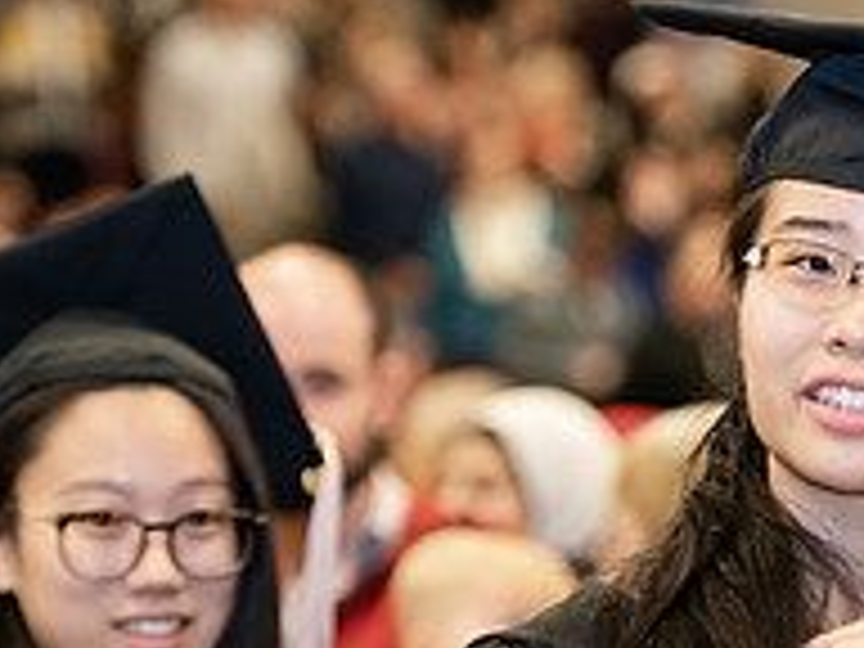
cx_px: 1004
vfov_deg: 5.0
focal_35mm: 297
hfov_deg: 6.6
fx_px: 7413
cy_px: 700
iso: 2000
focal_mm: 102
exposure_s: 1/200
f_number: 3.2
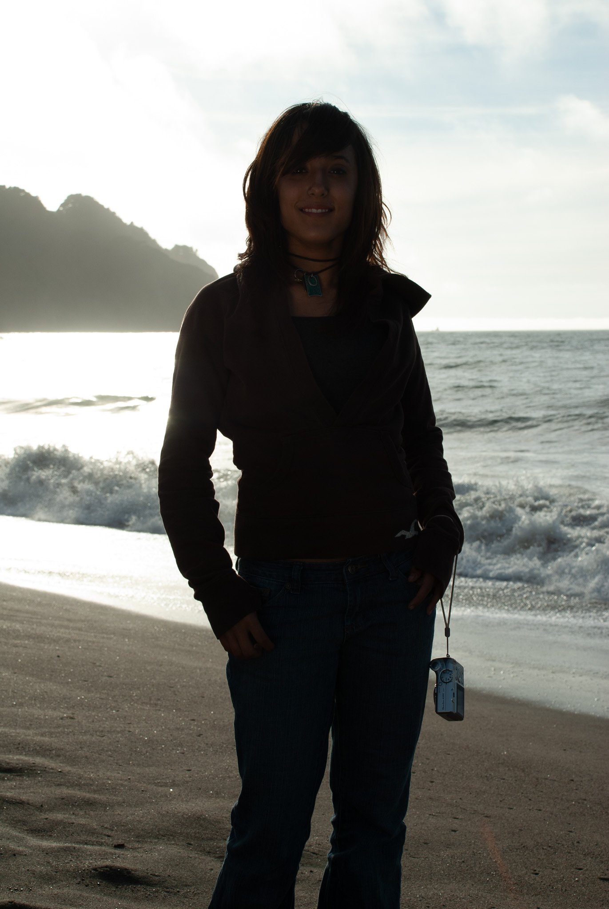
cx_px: 304
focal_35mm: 60
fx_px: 1518
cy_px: 454
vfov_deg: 33.4
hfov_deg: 22.7
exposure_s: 1/320
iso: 100
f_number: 9
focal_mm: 40
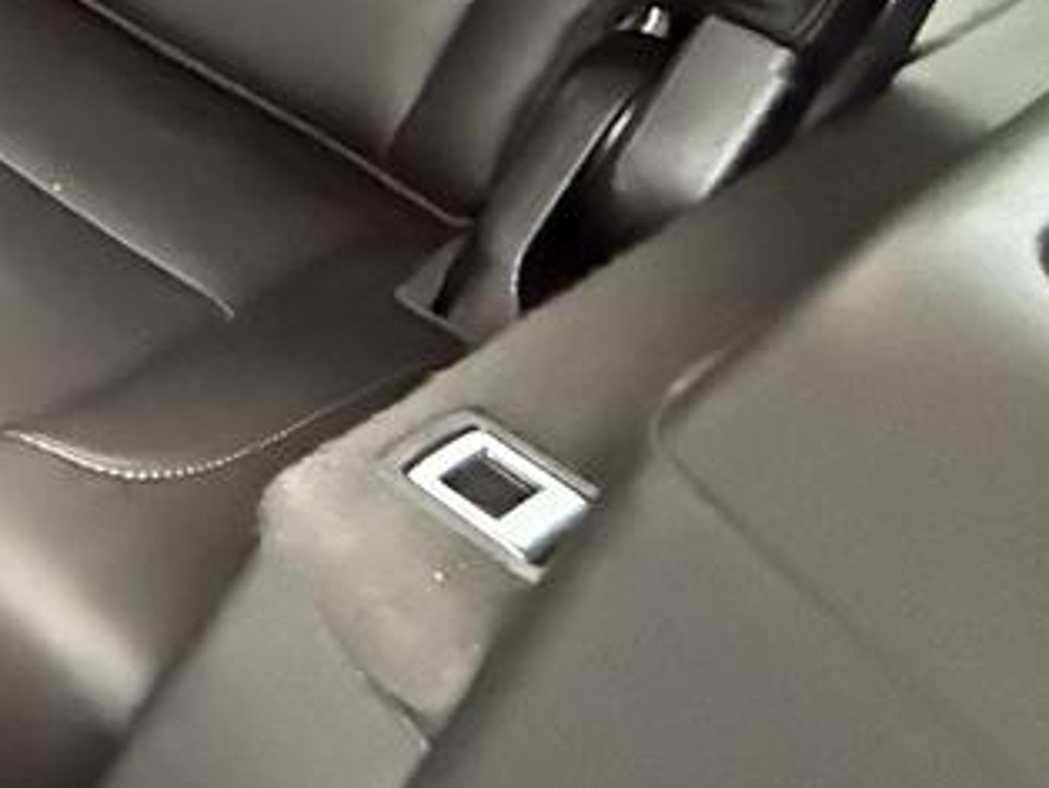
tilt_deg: -21.6
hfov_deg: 22.0
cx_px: -808
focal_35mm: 57
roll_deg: -4.7
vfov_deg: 21.0
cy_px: -451
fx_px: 1729
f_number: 2.2
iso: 1600
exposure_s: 1/48
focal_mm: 2.22
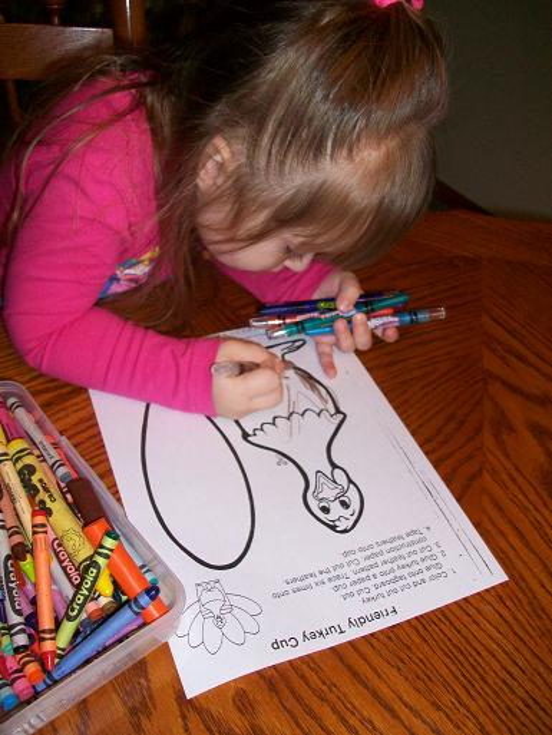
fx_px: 680
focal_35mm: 32
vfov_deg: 56.8
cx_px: 276
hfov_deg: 44.2
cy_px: 368
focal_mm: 5.7
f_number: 2.8
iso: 120
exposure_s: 1/60
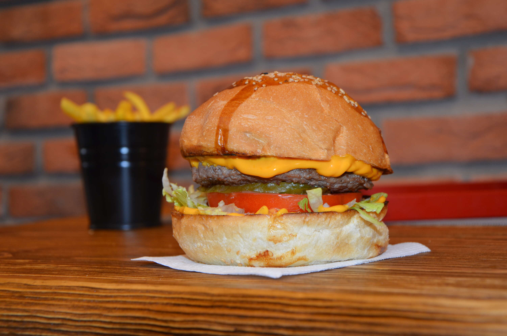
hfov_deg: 33.5
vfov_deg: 22.5
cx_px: 254
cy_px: 168
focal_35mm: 60
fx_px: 843
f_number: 5.6
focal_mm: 40
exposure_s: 1/30
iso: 200
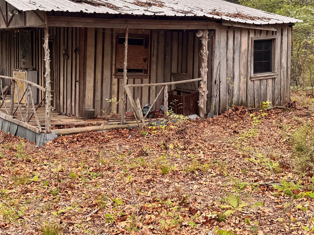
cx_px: 134
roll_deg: -1.2
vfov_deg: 31.0
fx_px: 417
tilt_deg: -2.7
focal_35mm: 46
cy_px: 63
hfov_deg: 41.2
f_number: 1.78
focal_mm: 6.76
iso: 64
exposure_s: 1/241
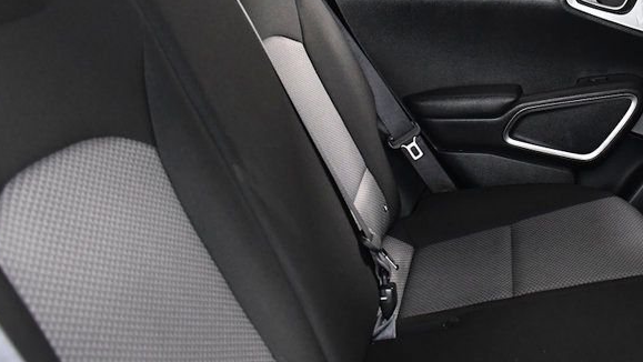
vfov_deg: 23.4
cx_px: 536
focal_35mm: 50
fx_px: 853
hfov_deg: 39.3
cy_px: 48
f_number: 3.5
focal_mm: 18
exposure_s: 1/100
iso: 2500
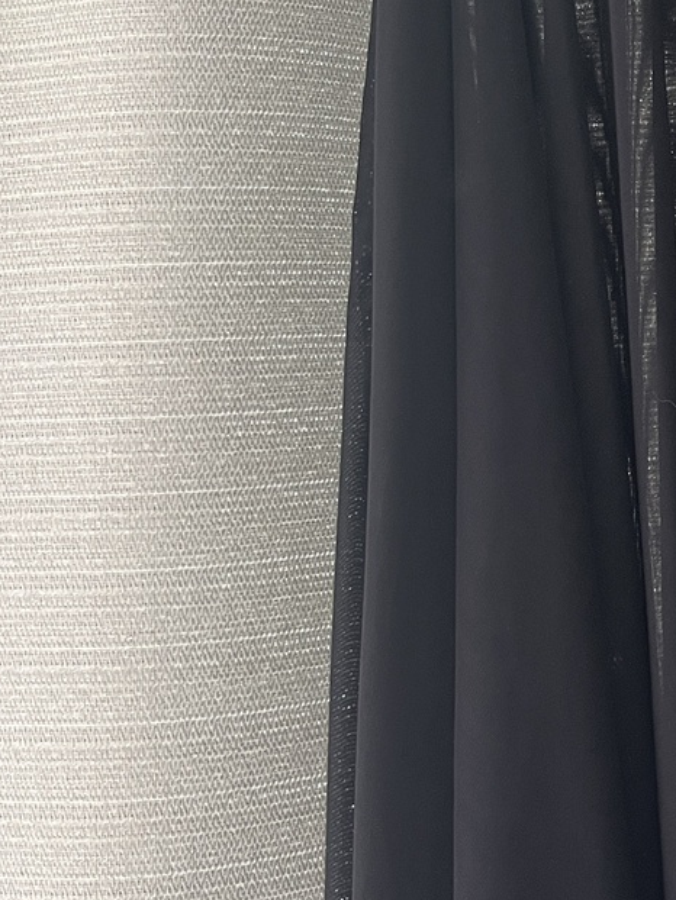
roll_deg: +1.8
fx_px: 1744
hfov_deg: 20.8
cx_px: 767
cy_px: 394
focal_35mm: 67
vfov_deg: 28.9
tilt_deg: -1.4
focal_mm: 5.1
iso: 160
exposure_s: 1/60
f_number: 1.6
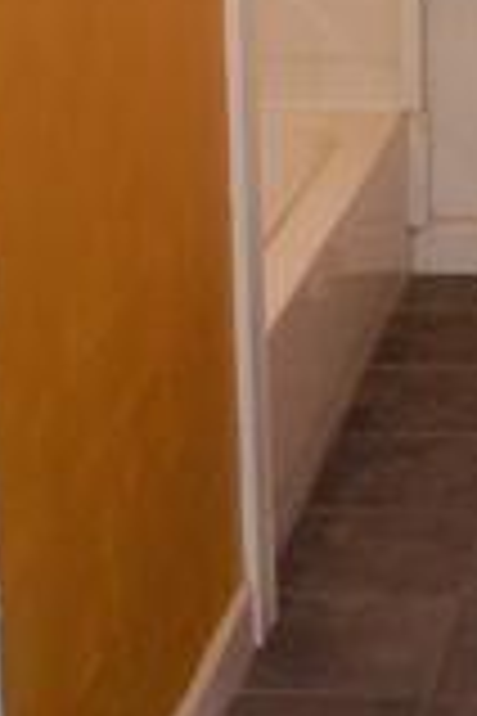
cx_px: 459
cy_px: -248
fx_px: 2345
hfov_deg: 11.5
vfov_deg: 16.3
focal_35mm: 118
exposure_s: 1/160
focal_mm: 28
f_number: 3.5
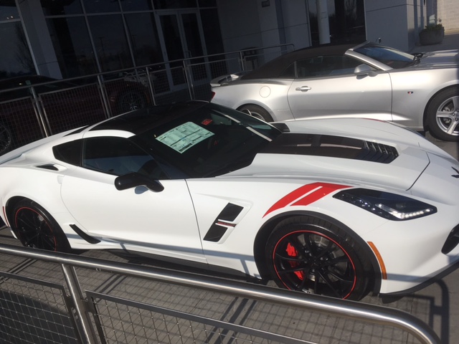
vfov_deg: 48.2
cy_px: 172
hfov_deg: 61.7
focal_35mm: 29
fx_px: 385
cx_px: 230
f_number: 2.2
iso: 25
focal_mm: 4.15
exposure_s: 1/4525
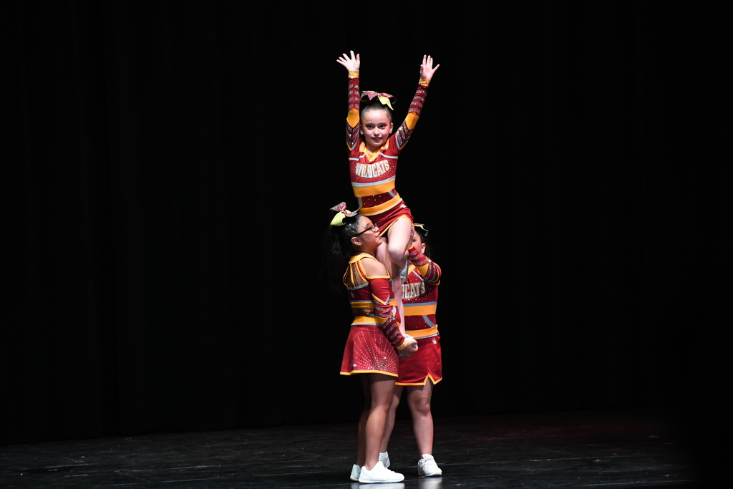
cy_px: 244
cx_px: 366
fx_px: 4419
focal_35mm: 217
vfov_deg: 6.3
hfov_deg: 9.5
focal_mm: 145
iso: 3200
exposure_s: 1/125
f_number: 7.1
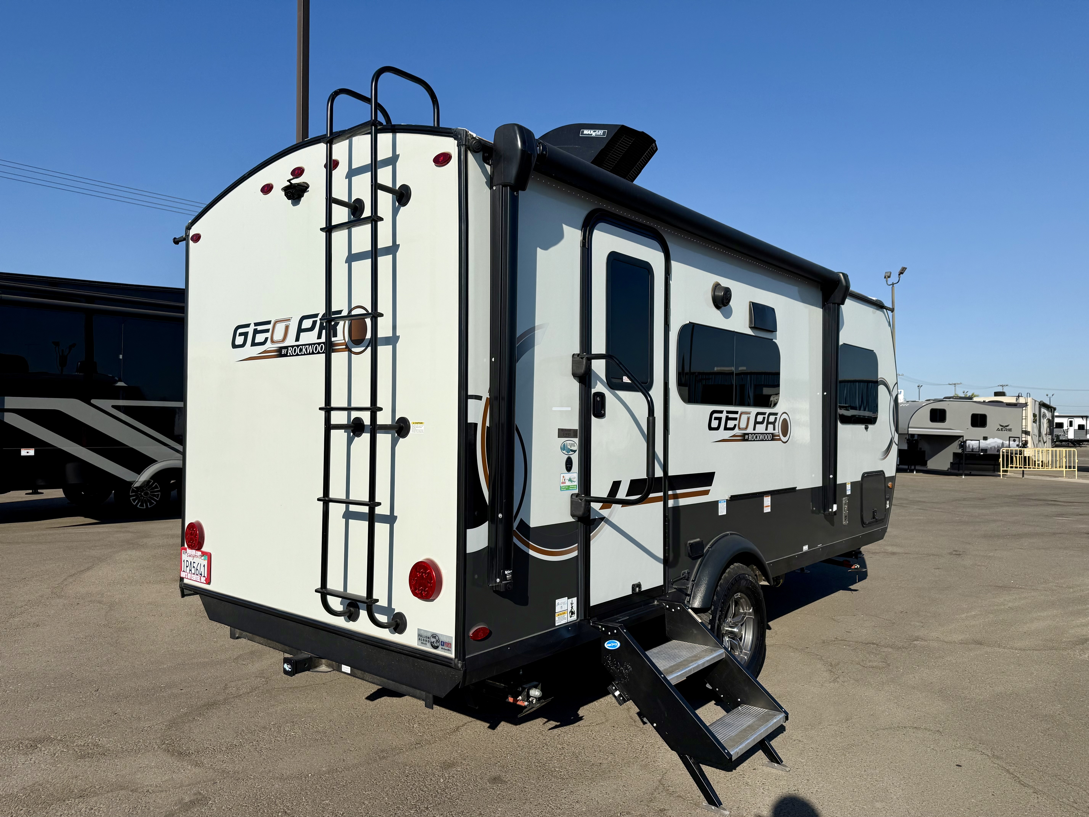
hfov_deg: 71.6
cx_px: 544
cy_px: 408
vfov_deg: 56.8
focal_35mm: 24
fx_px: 755
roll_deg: +0.0
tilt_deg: +1.6
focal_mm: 6.76
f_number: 1.78
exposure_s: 1/9091
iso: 80
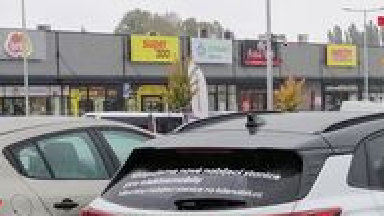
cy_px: 168
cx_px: 507
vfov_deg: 9.7
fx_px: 1273
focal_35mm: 125
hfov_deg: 16.2
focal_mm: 5.3
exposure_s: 1/378
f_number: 1.8
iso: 50
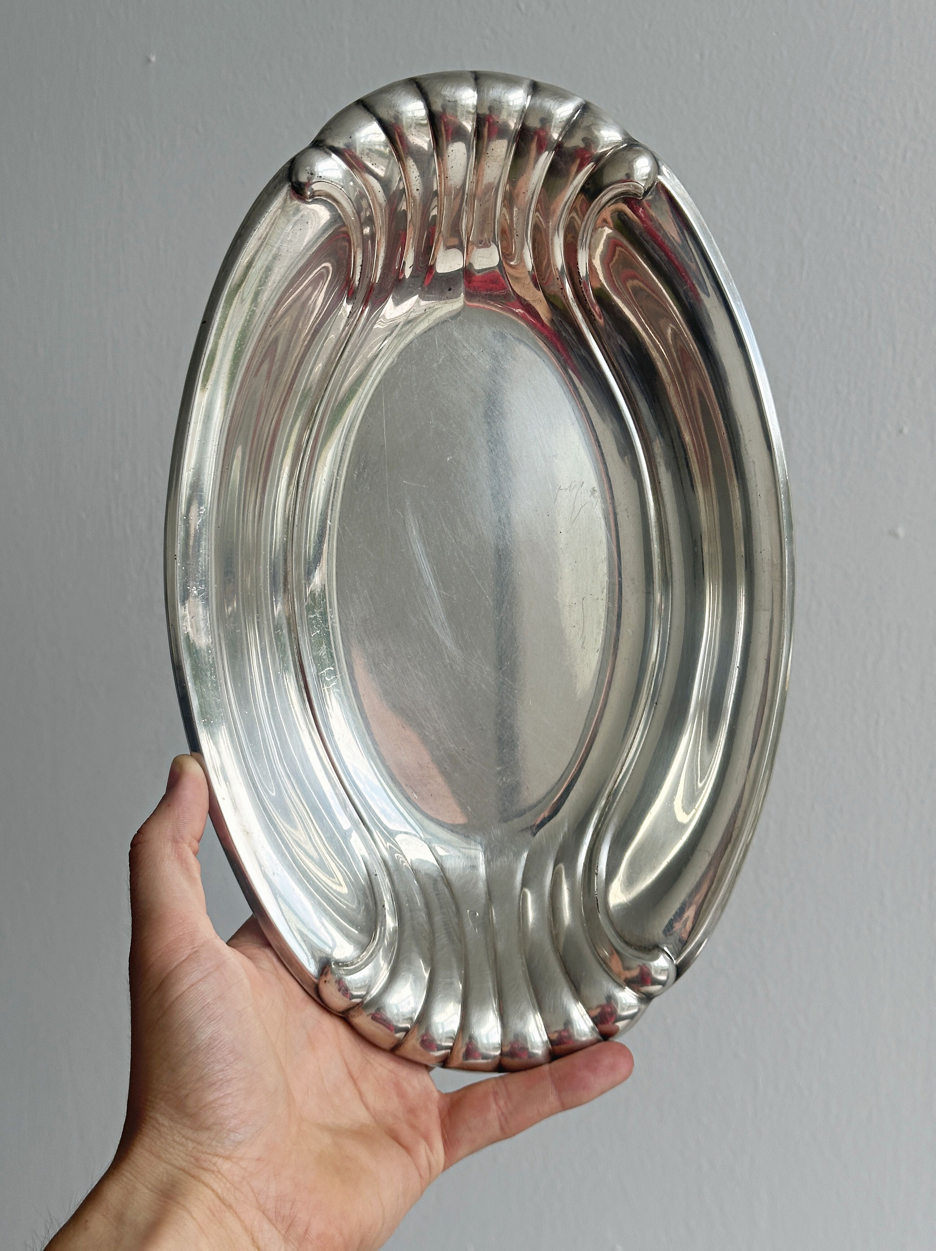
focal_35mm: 48
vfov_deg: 39.7
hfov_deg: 30.2
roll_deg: +2.3
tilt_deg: -6.2
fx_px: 1732
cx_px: 468
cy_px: 626
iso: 64
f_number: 1.78
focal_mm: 6.86
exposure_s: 1/971
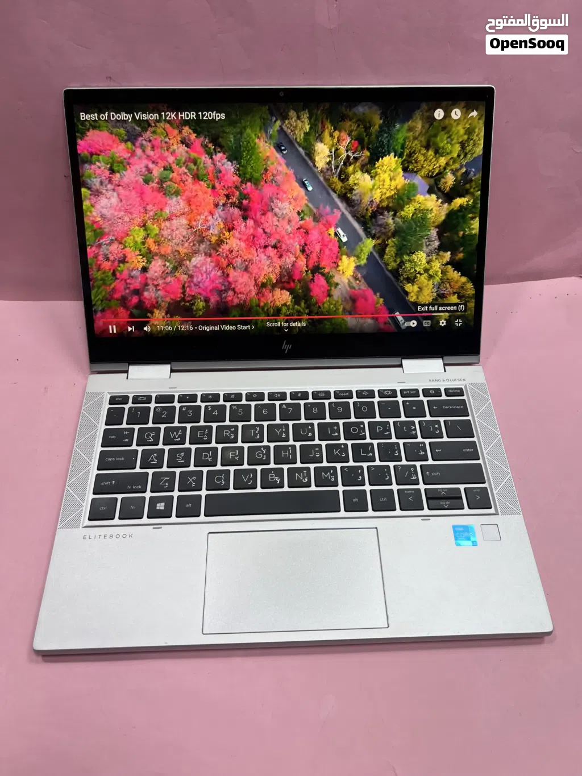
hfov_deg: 53.1
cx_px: 291
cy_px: 388
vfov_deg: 67.3
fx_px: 583
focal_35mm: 26
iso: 32
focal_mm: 5.7
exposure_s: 1/100
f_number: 1.5
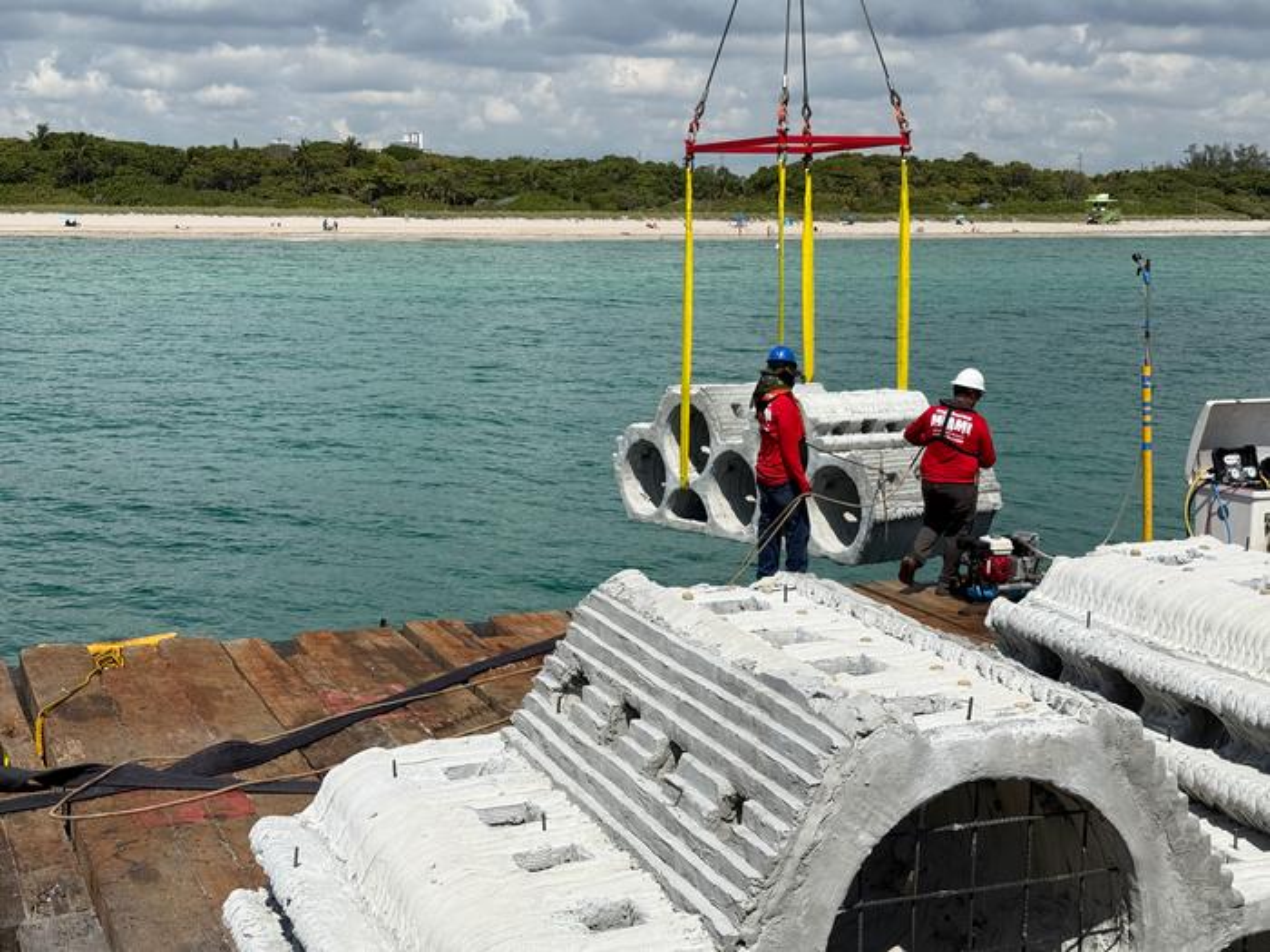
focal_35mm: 48
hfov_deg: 39.7
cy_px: 476
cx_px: 635
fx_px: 1761
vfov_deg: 30.3
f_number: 1.78
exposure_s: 1/11364
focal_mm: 6.76
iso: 64
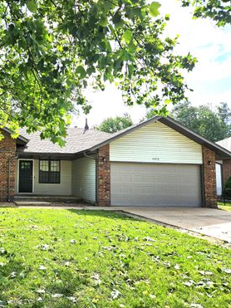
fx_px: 276
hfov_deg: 42.7
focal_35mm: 31
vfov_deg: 58.4
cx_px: 37
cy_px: 155
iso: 25
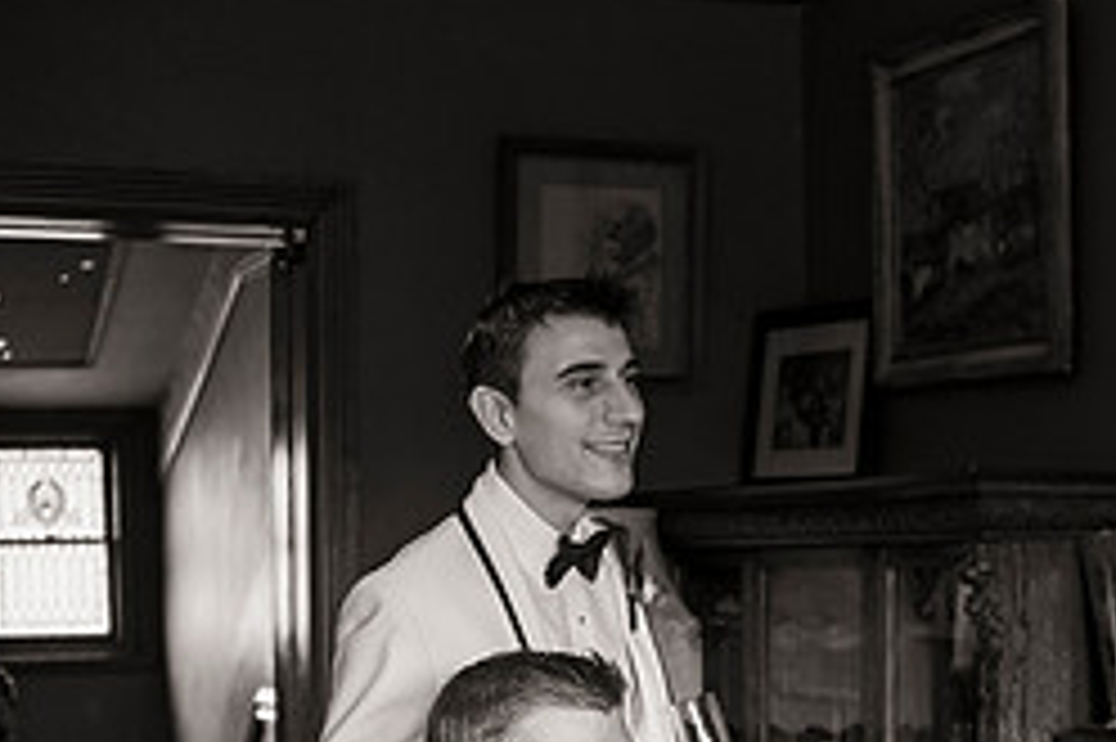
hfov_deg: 24.0
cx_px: 1026
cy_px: 803
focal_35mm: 82
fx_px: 2540
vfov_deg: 16.2
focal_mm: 35
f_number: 2.8
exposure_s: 1/60
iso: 400
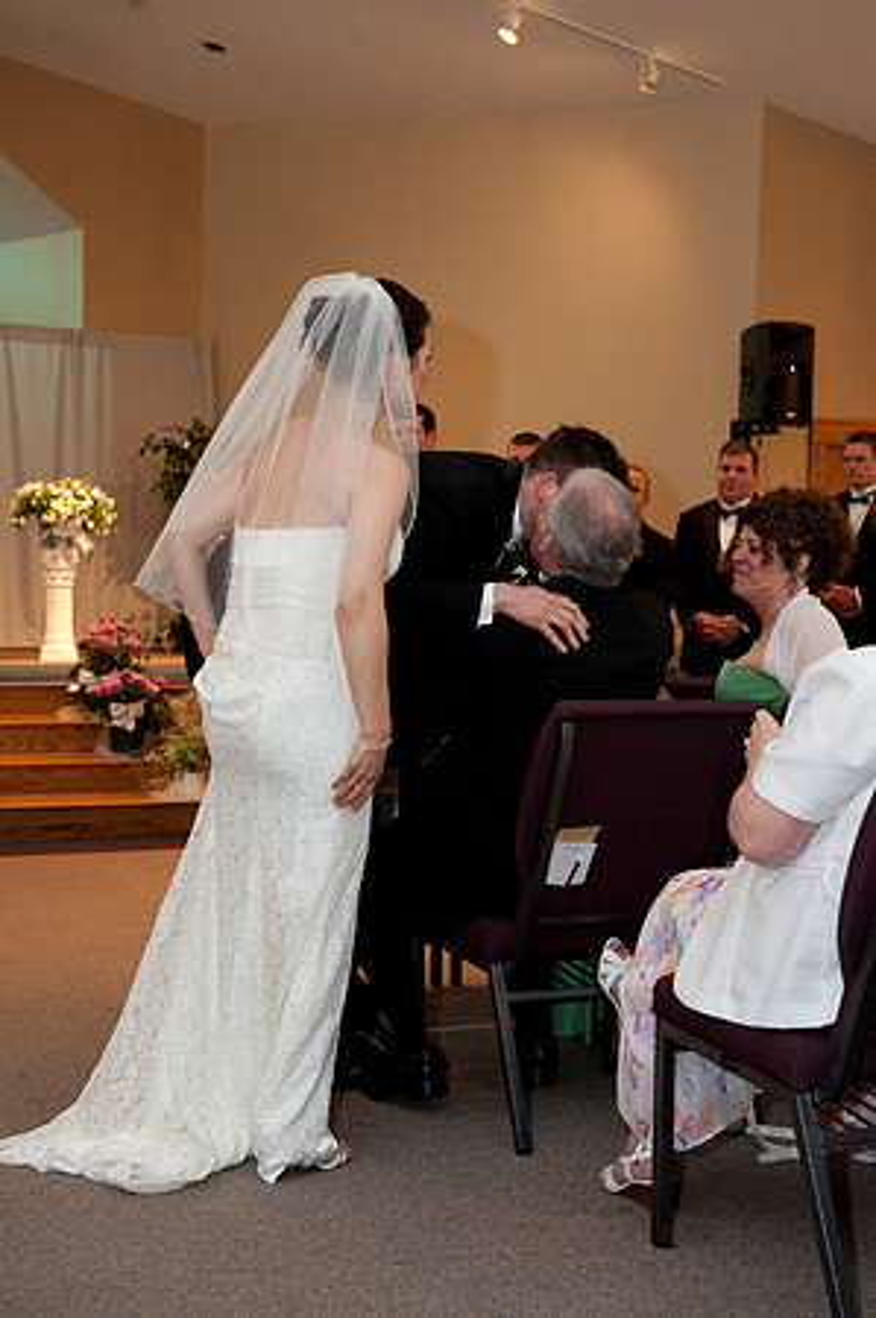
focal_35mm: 52
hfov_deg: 25.9
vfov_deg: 38.2
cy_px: 659
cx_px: 438
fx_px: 1902
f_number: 5.6
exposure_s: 1/60
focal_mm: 52
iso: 1250
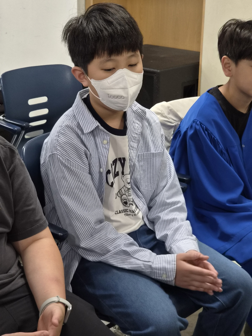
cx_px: 126
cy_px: 168
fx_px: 670
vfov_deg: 28.2
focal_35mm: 69
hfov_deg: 21.3
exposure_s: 1/60
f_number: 2.4
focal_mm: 7
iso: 250
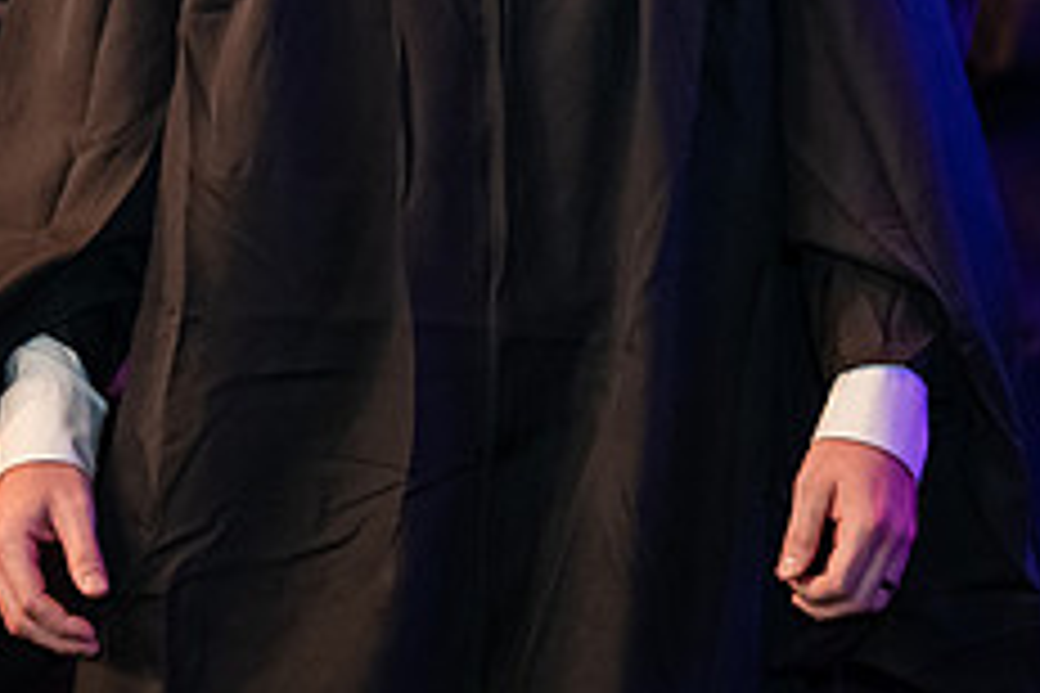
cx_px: 581
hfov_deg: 8.0
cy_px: -88
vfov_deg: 5.3
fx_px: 7395
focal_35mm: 256
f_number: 3.2
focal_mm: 102
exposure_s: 1/200
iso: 3200
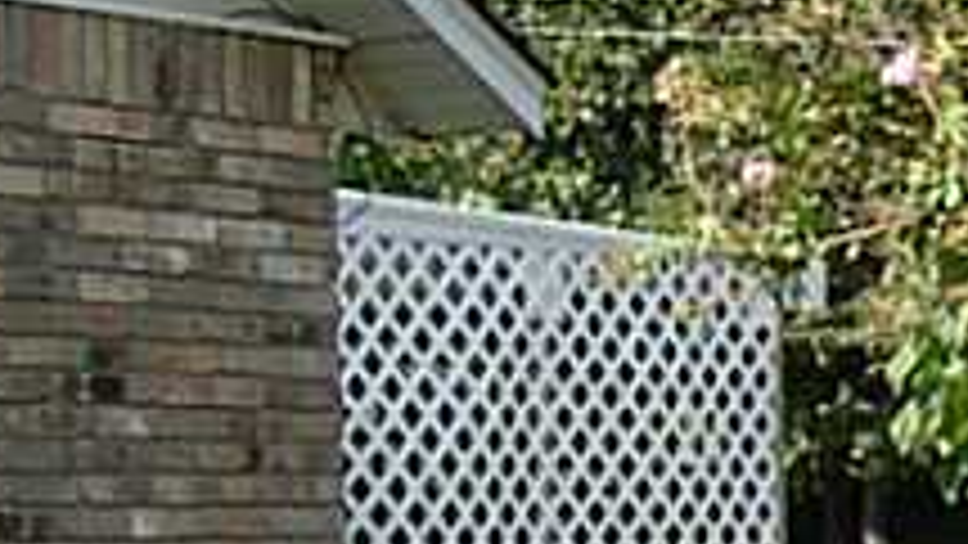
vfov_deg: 7.9
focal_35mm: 154
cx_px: 1517
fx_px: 3953
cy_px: 499
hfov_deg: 13.1
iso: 50
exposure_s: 1/100
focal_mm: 5.8
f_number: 5.6
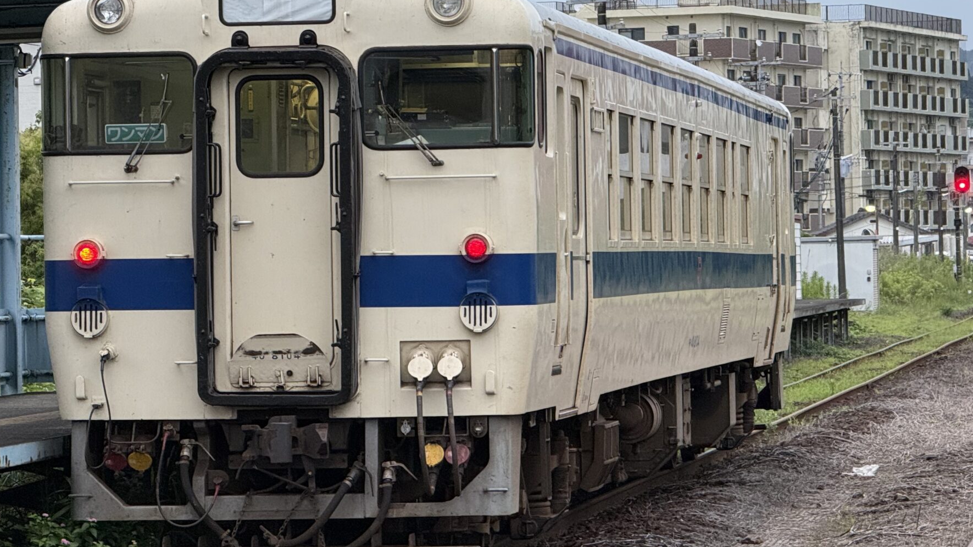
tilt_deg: +1.1
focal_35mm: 189
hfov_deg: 11.4
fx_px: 4876
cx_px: 493
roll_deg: +0.8
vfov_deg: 6.4
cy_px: 213
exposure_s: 1/99
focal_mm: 15.66
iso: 250
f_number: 2.8
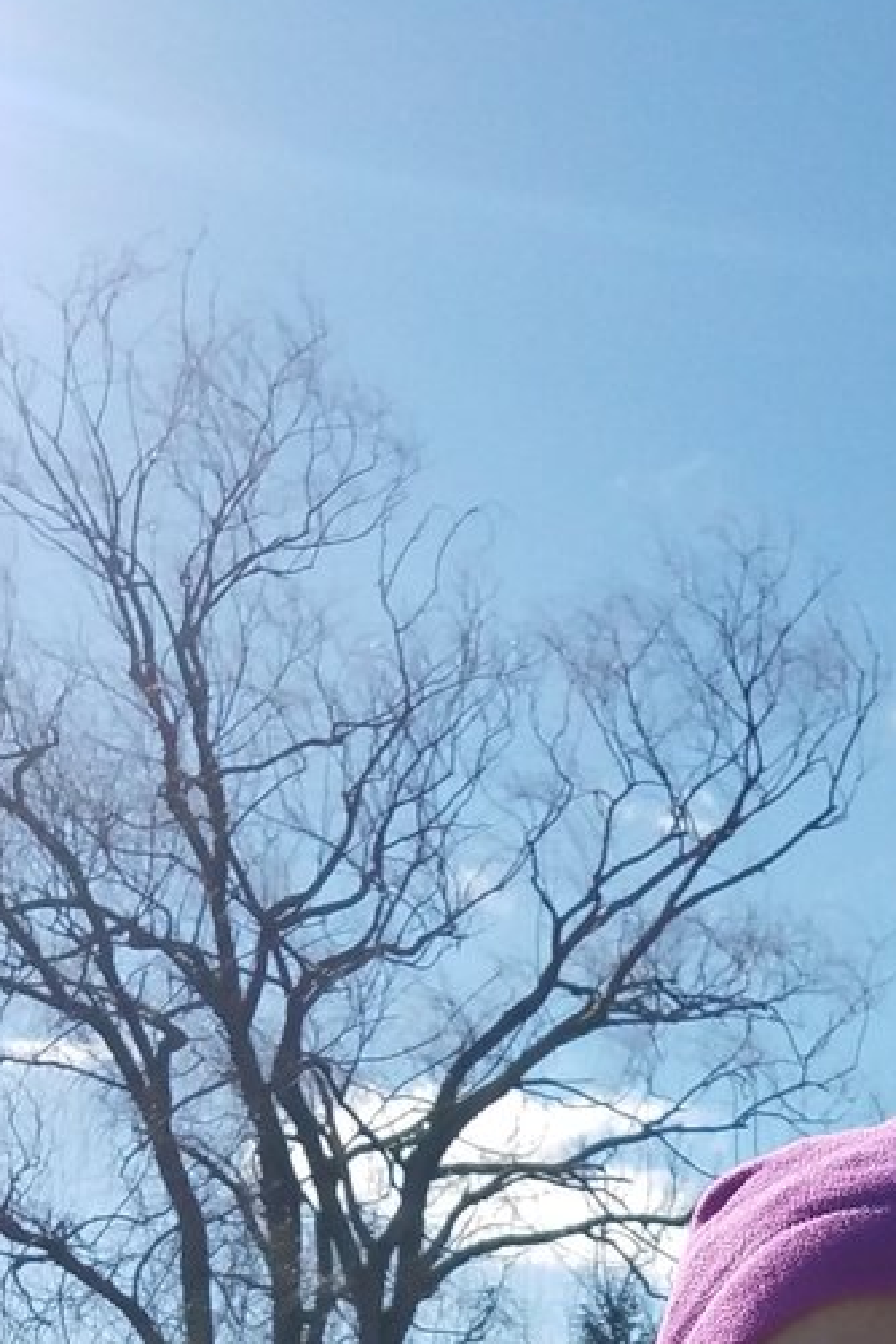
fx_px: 2688
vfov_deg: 24.4
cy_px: 1764
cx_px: 896
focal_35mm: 72
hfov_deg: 18.4
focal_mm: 4.2
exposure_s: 1/3208
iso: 40
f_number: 1.7
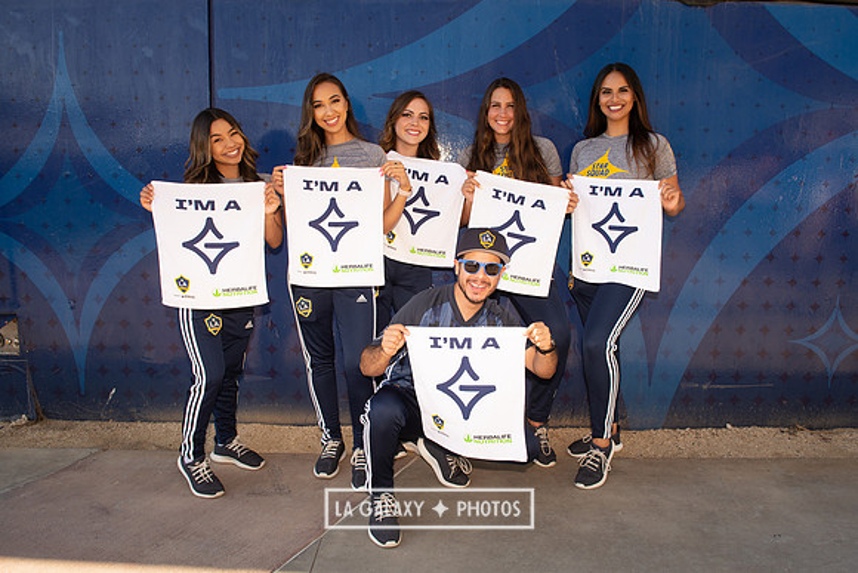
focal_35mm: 27
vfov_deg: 48.0
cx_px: 438
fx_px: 642
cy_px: 268
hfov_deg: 67.5
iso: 200
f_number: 5.6
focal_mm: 24
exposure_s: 1/320
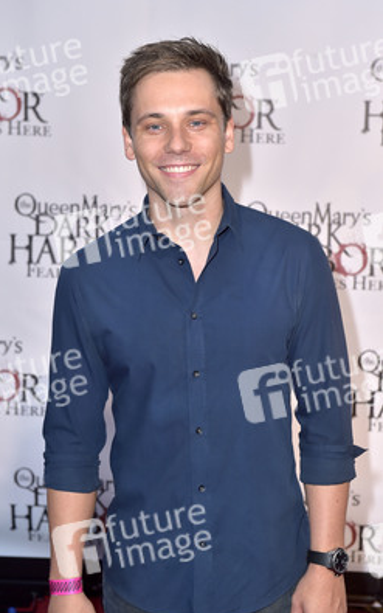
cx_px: 178
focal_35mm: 64
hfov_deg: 20.3
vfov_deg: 32.0
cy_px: 309
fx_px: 1068
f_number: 5.6
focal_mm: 62
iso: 320
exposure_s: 1/250
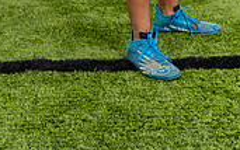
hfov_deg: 24.0
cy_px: -160
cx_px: 150
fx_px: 563
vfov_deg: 13.0
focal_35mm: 86
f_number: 7.1
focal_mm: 32
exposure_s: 1/250
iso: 250
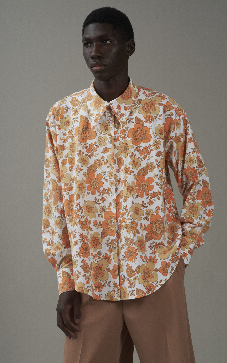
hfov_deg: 12.1
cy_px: 182
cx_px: 116
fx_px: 1069
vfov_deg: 19.3
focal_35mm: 108
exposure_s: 1/160
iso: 200
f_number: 11
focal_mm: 105
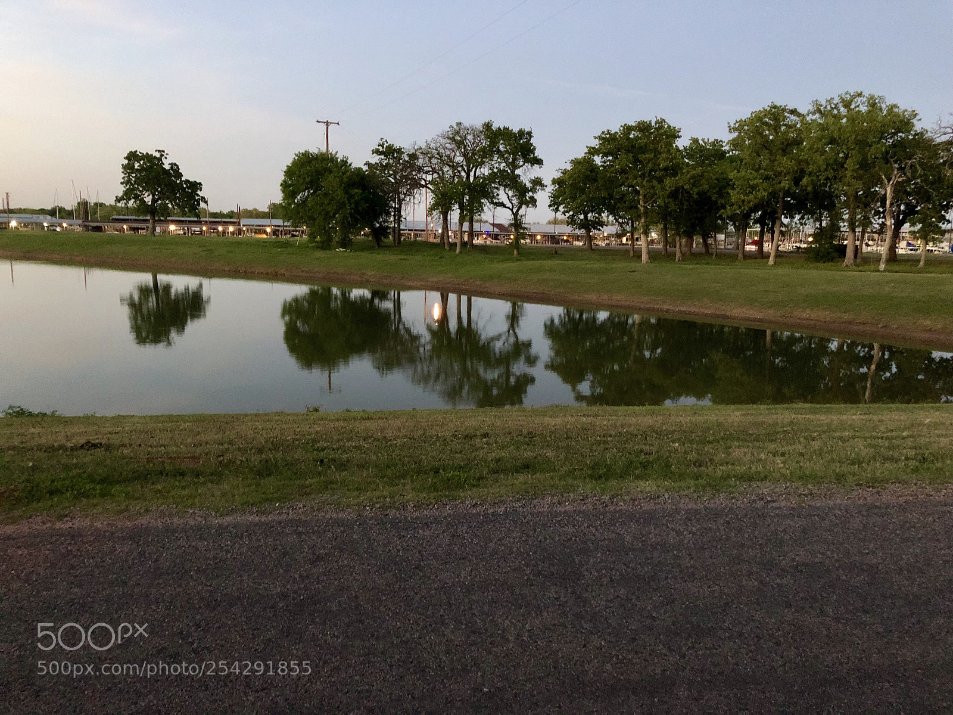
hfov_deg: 63.4
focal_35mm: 28
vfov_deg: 49.7
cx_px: 476
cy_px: 358
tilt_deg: -9.7
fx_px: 771
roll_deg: -1.2
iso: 160
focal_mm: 4
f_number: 1.8
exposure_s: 1/4
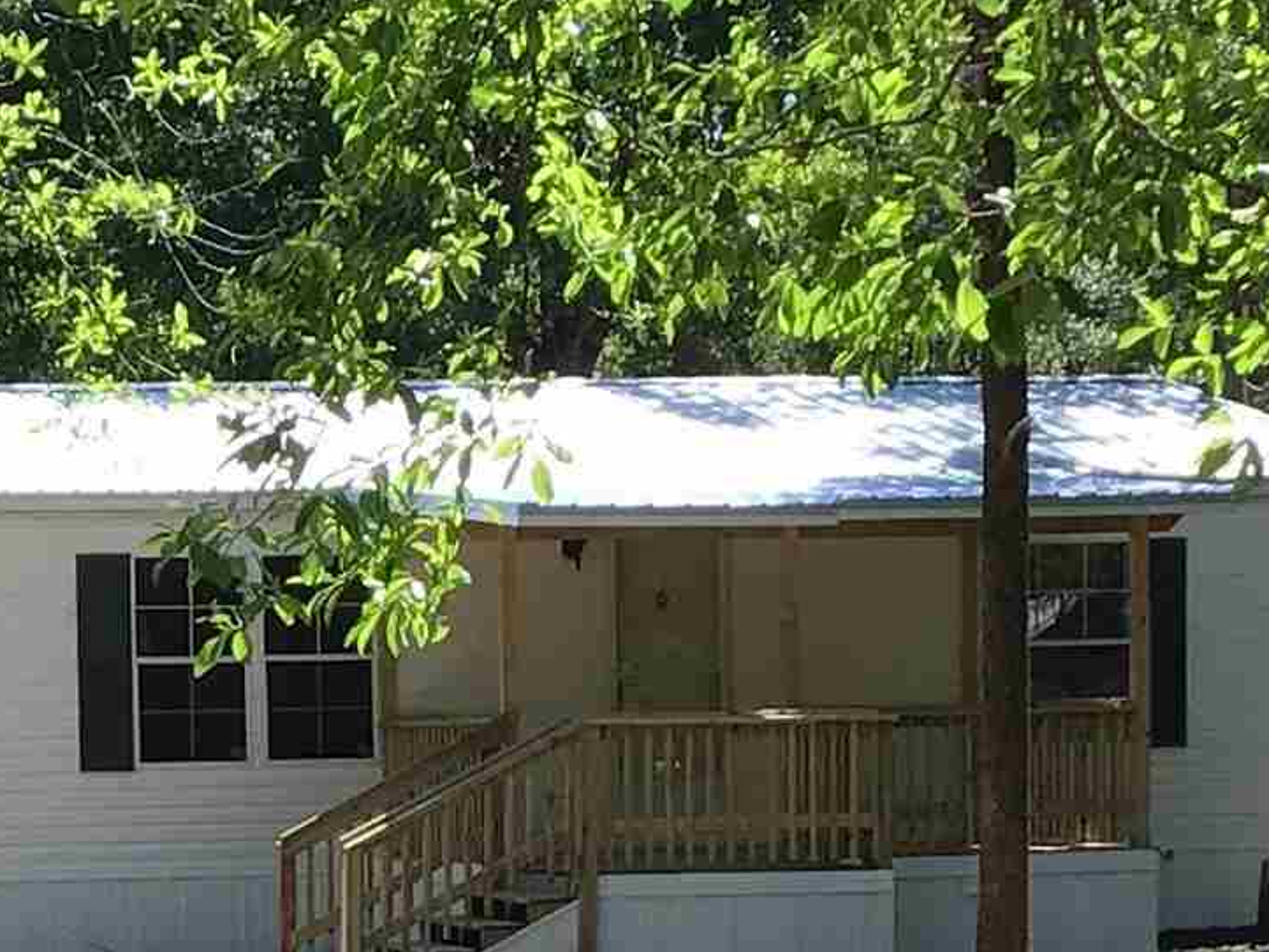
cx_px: -93
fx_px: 4840
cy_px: 1038
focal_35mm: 132
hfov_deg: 14.6
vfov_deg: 11.1
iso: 25
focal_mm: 3.3
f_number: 2.4
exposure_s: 1/543
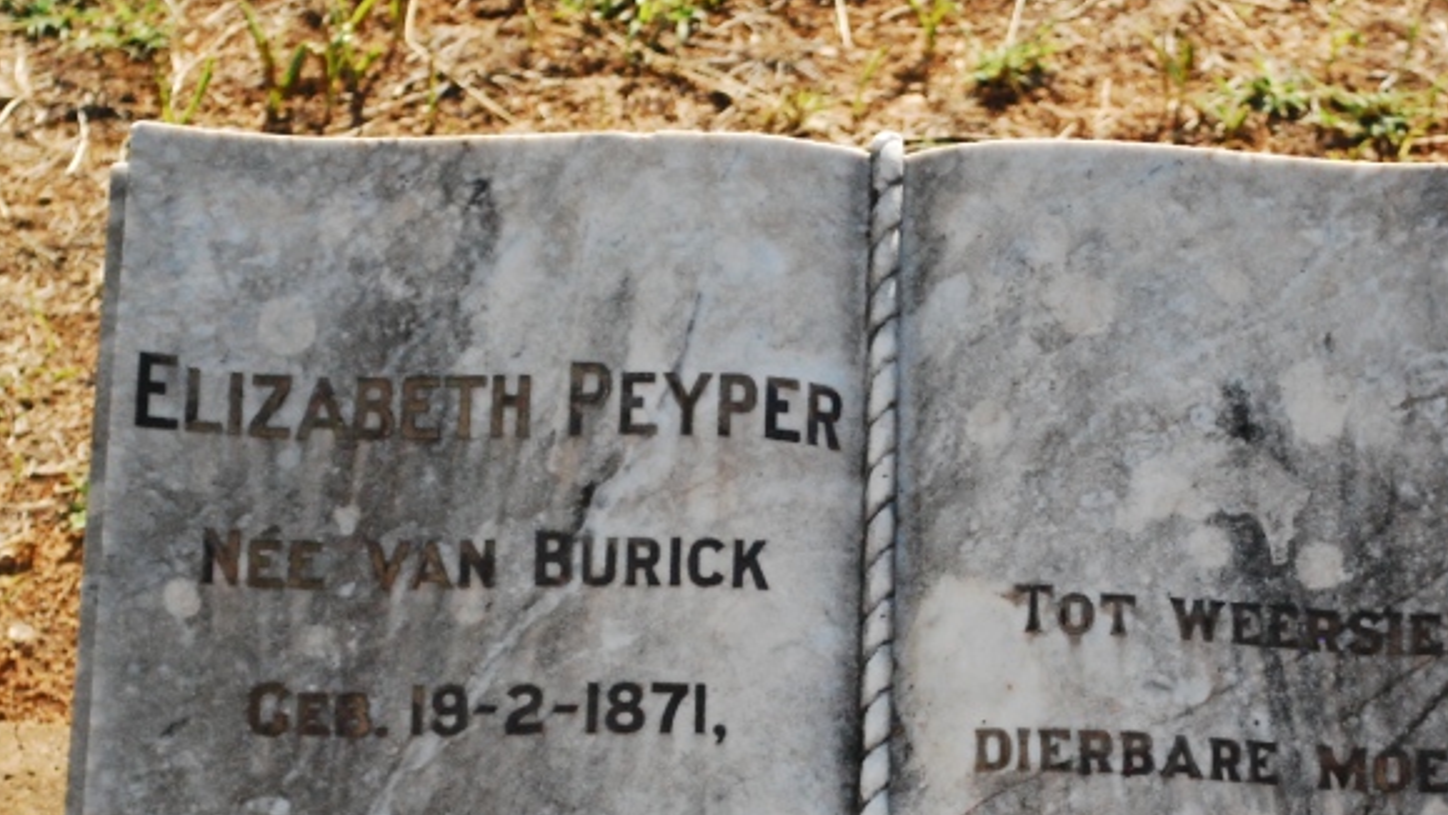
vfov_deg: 8.7
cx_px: 925
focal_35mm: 139
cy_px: 719
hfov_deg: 15.4
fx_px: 5338
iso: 1600
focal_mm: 50
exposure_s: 1/3200
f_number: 5.6
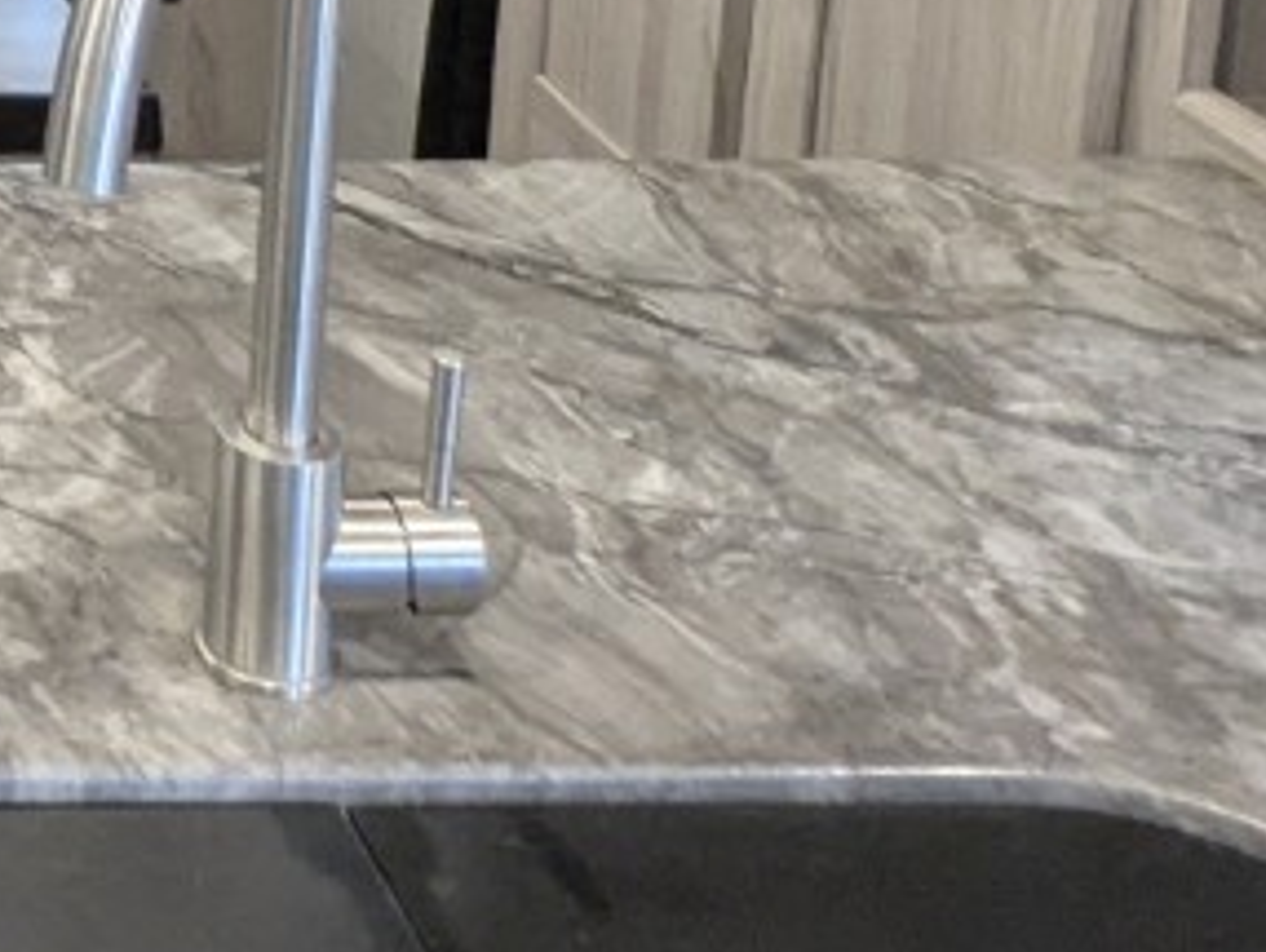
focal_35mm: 78
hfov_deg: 20.2
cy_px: -651
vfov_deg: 16.5
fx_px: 2855
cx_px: -808
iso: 387
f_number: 2.2
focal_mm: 2.35
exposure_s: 1/39.2
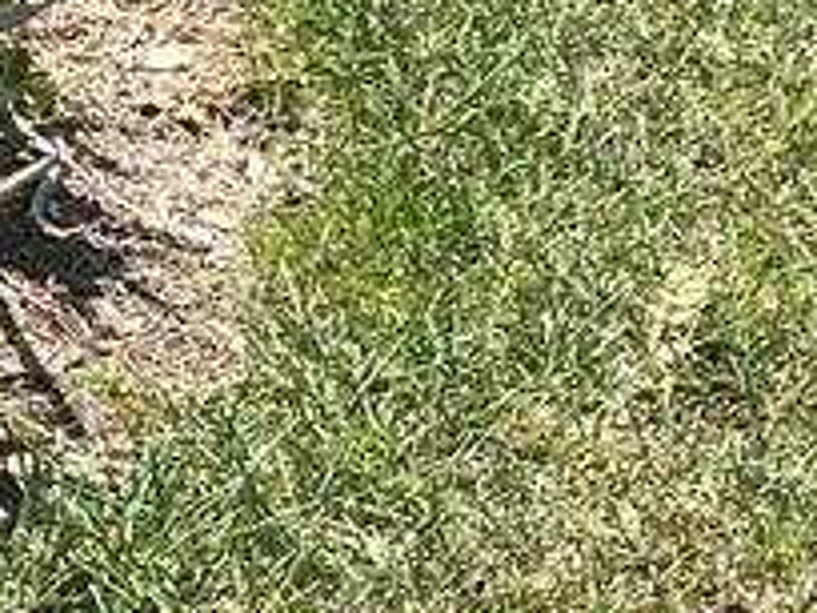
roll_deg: -2.2
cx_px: -1266
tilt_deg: -26.4
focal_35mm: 204
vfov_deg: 7.3
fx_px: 4815
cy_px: 188
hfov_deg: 8.7
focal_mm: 4.25
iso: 32
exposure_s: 1/1565
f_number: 1.8
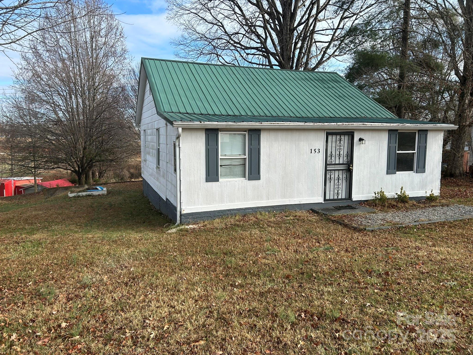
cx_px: 236
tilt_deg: -5.2
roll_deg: +0.2
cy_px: 178
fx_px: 355
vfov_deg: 53.1
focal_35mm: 26
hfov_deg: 67.3
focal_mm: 5.7
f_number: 1.5
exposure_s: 1/1779
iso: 50
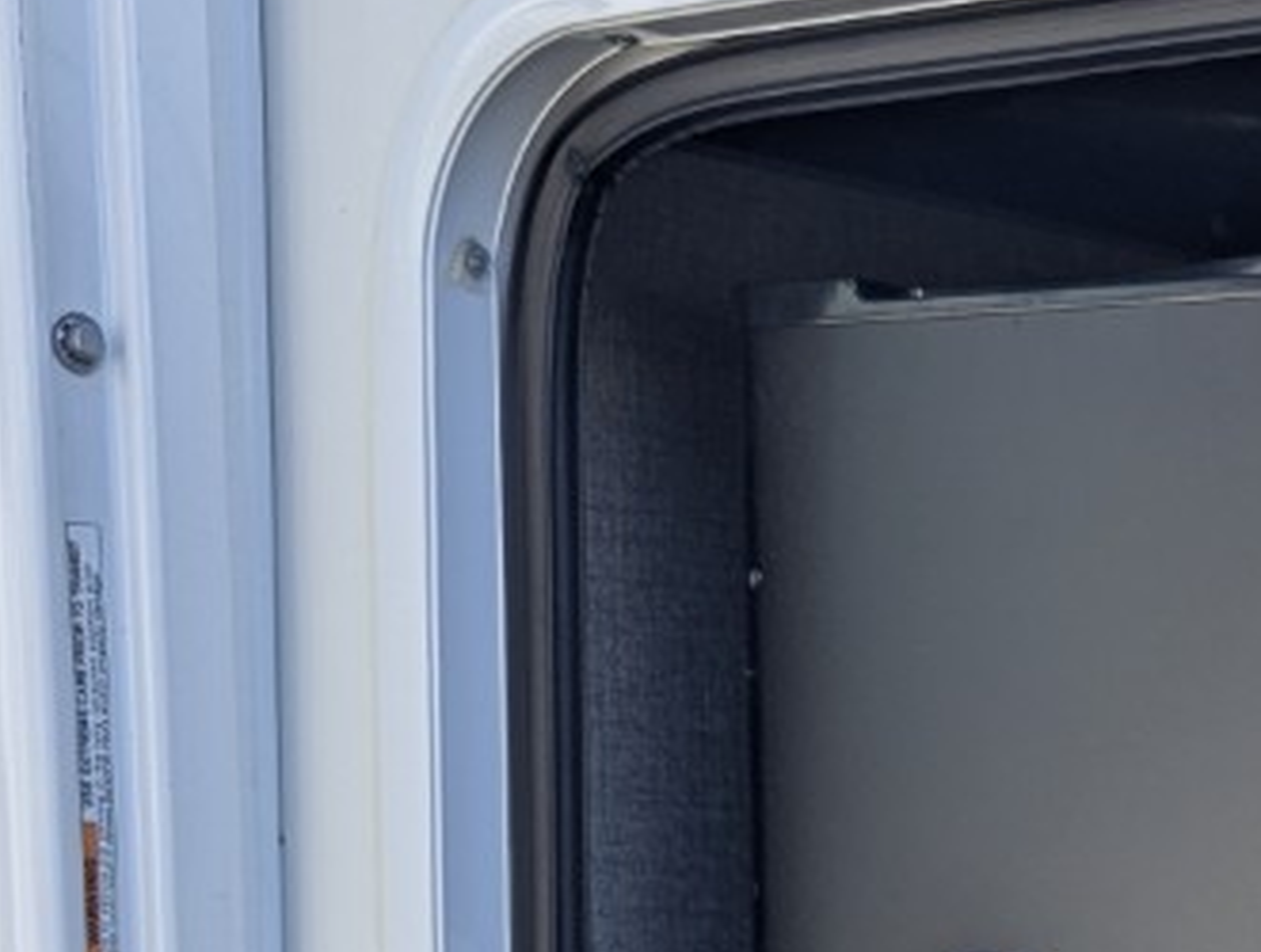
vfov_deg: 14.0
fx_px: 3689
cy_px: 1329
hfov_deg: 18.1
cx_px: 1644
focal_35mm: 101
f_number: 1.85
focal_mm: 6.81
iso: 53
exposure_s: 1/820
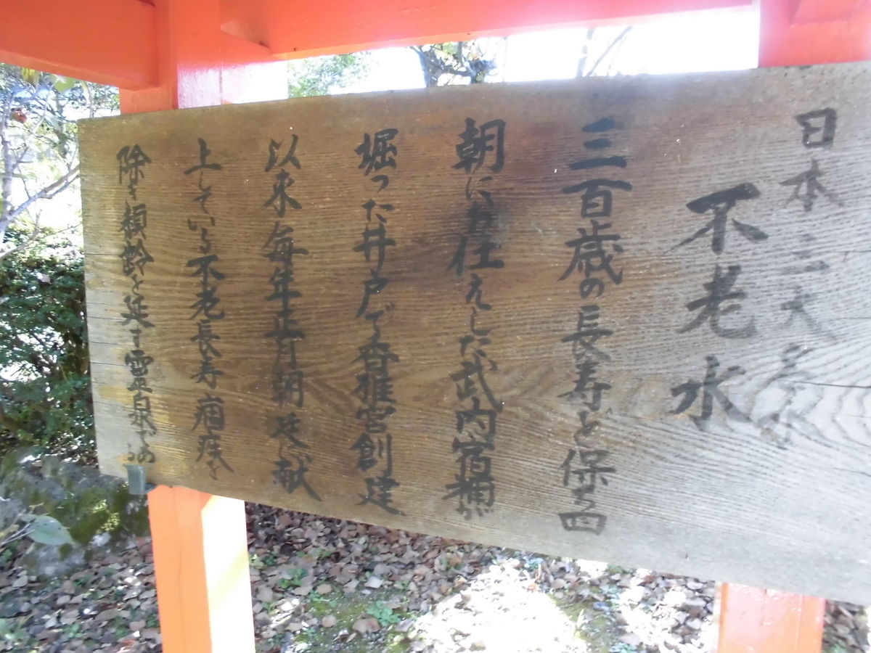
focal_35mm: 26
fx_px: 654
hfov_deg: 67.3
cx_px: 436
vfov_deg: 53.1
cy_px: 326
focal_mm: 4.6
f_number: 3.5
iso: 400
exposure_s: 1/60
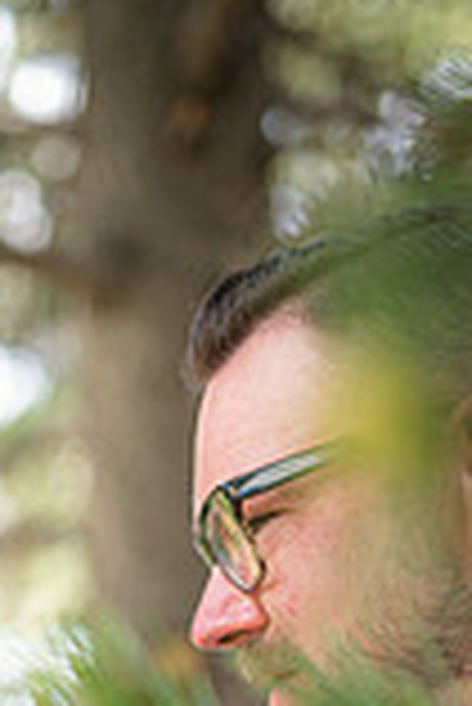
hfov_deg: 9.5
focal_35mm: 143
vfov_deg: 13.7
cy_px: 944
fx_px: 2806
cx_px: -79
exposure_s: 1/400
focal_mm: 50
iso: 125
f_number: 1.8
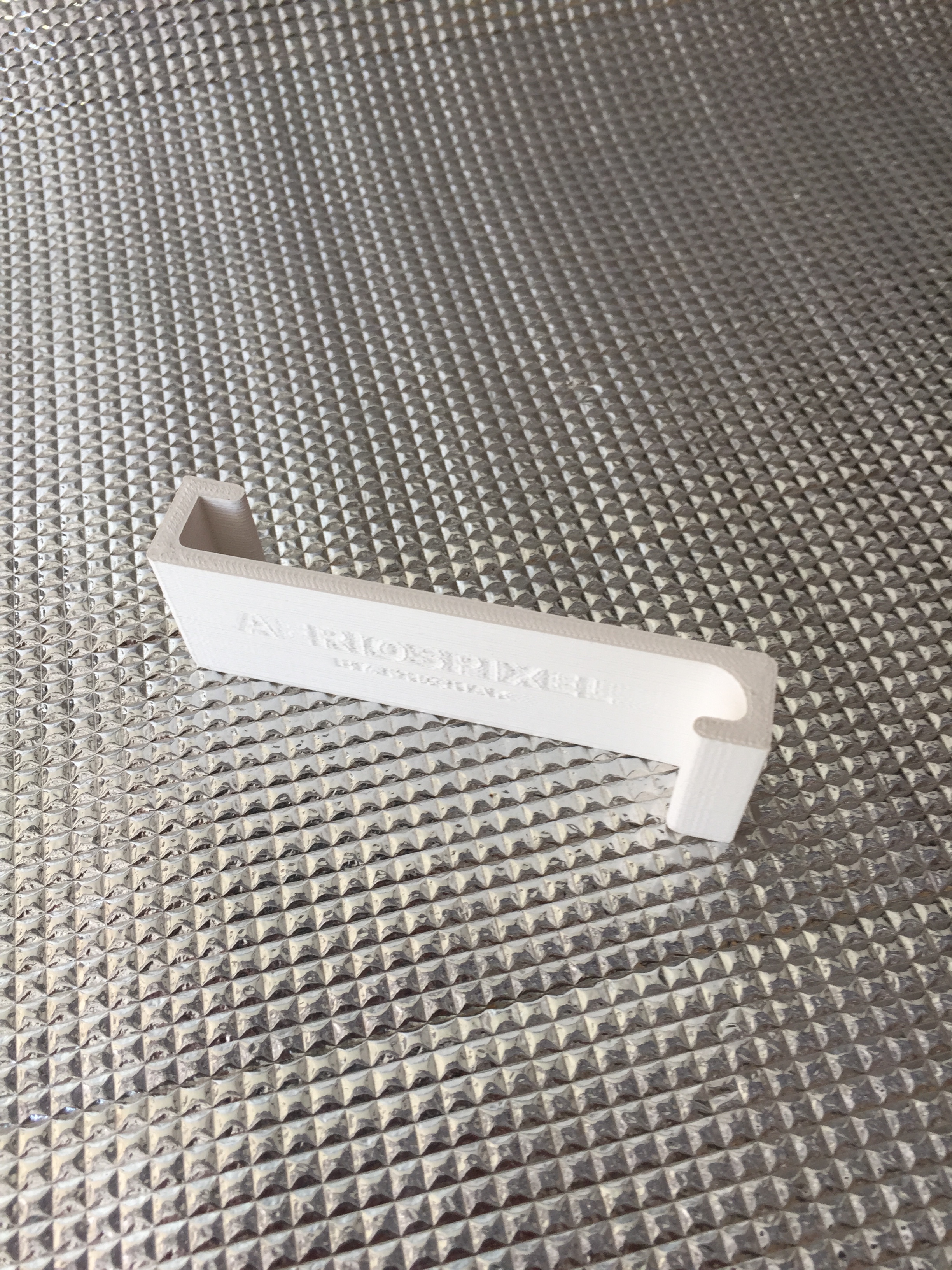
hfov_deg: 48.2
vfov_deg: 61.7
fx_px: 1063
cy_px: 635
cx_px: 476
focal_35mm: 29
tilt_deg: -54.7
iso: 40
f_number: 2.2
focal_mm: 4.15
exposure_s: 1/60
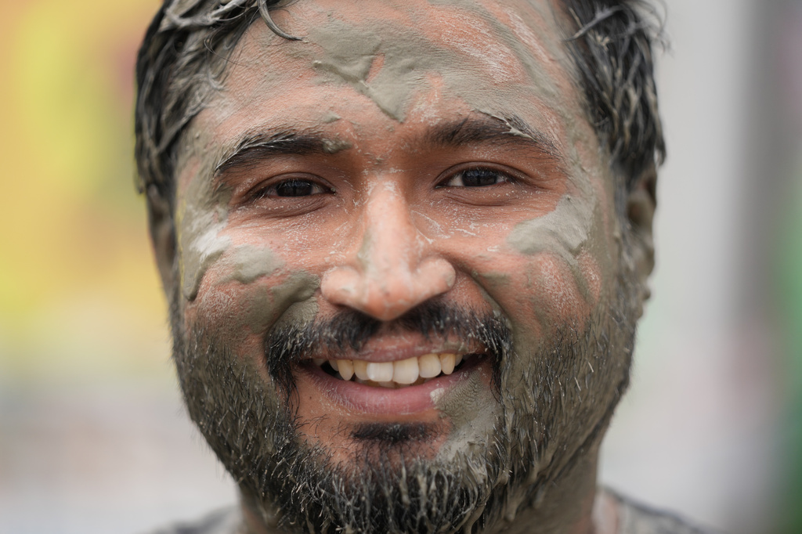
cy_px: 267
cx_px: 401
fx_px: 3585
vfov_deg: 8.5
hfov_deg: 12.8
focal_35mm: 161
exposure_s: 1/3200
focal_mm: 161
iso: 320
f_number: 2.8
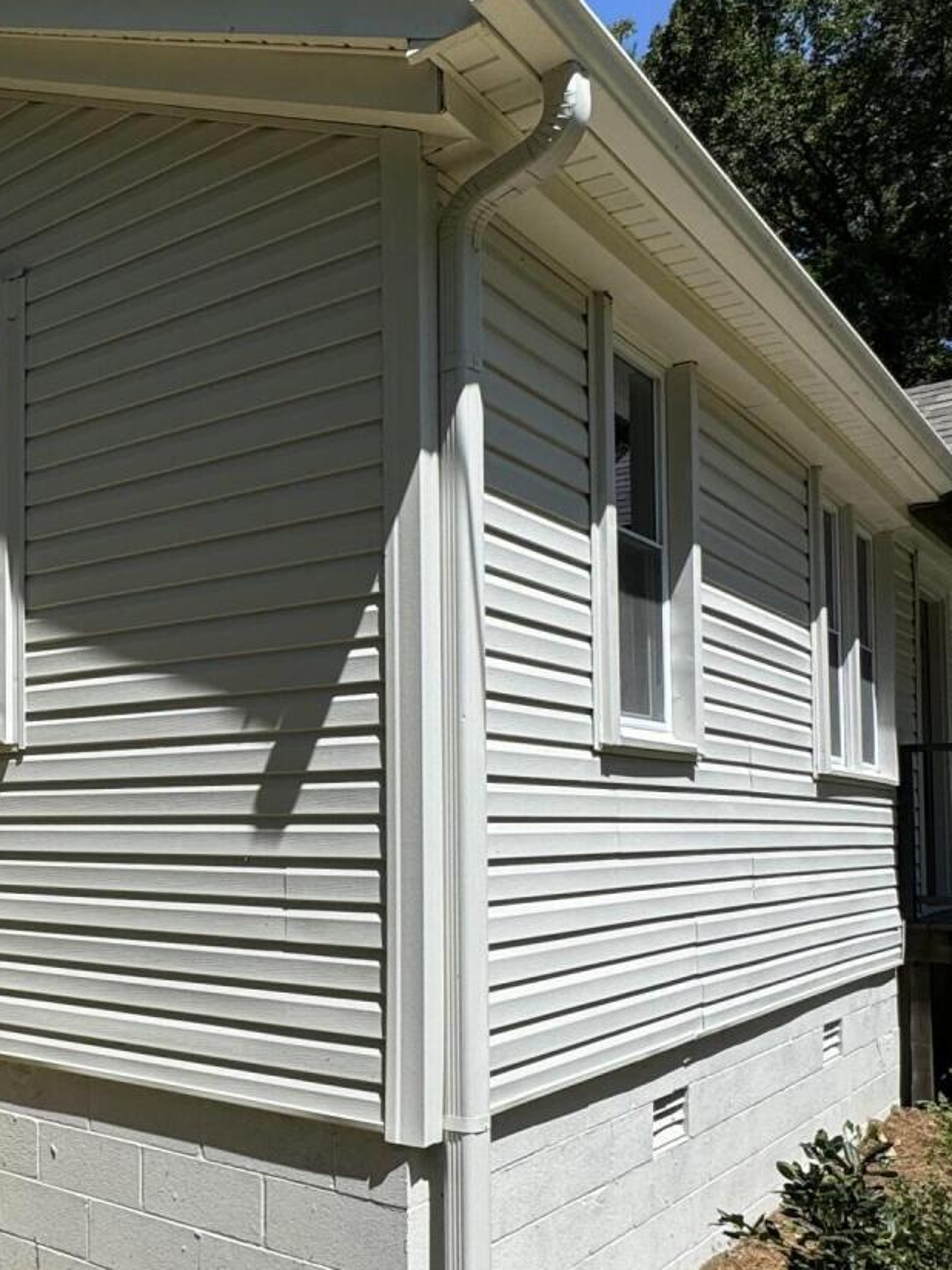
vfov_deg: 53.4
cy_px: 789
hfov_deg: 35.2
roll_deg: +1.3
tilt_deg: -0.3
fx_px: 1247
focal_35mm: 34
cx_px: -117
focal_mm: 2.22
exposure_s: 1/1536
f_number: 2.2
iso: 50
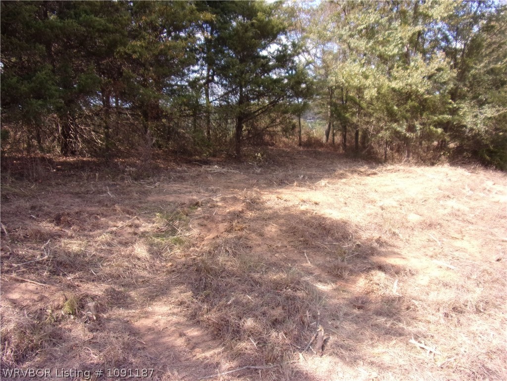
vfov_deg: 56.8
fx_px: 352
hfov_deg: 71.6
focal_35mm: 24
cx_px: 254
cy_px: 190
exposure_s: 1/320
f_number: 3.3
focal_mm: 4.3
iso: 80
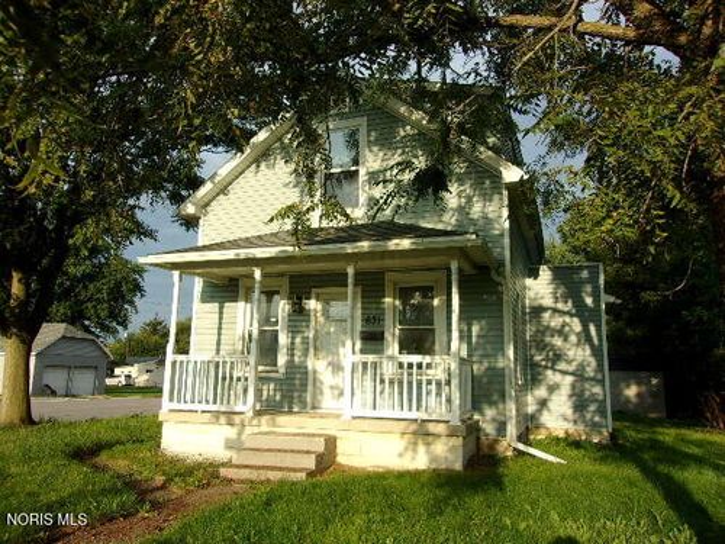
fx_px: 565
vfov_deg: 51.4
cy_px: 272
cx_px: 362
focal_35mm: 27
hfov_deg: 65.3
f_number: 3
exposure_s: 1/400
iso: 80
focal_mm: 4.9
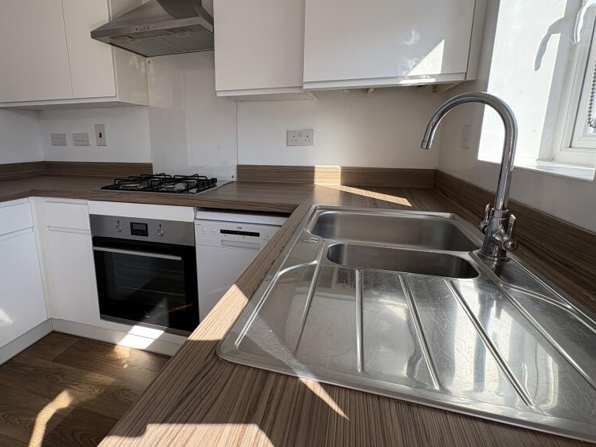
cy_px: 207
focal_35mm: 19
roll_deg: +0.6
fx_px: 327
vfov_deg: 68.6
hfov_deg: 84.0
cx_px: 249
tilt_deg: -12.2
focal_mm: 2.22
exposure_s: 1/254
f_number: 2.2
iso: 50
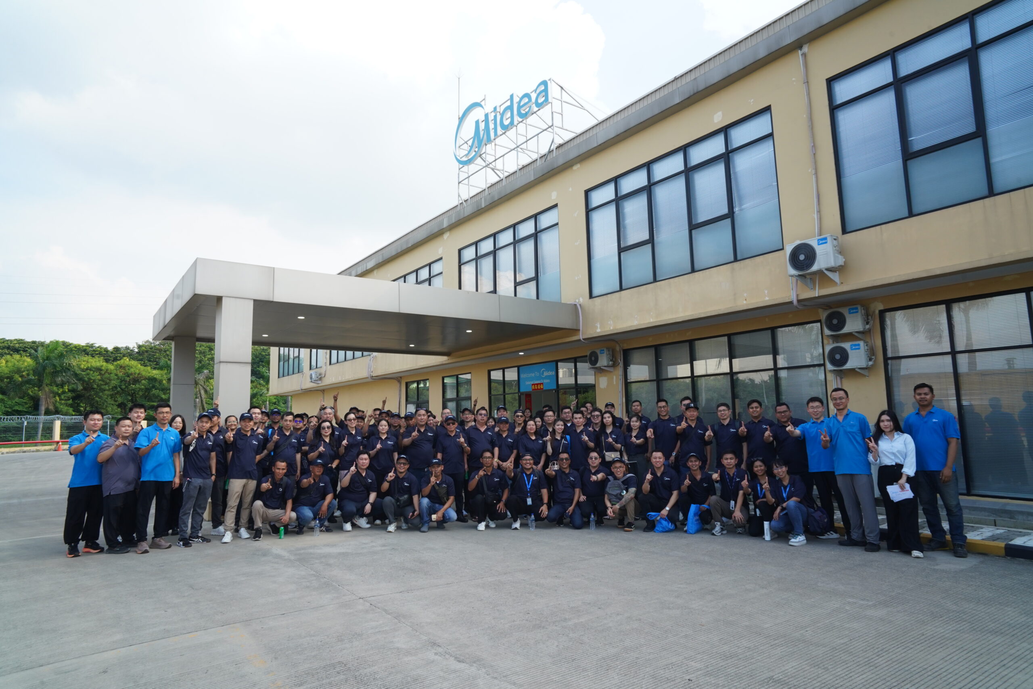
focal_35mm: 20
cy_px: 344
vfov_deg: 61.9
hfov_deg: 84.0
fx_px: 574
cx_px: 516
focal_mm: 20
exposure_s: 1/160
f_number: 14
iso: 640
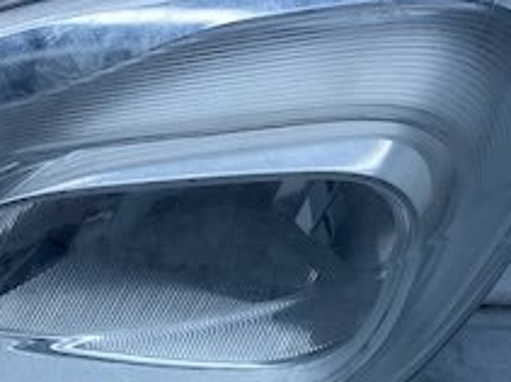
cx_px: 140
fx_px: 1166
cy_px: 380
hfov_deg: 24.5
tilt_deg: -43.8
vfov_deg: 18.2
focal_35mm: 79
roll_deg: -3.8
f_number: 1.8
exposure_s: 1/973
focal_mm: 4.25
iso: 32
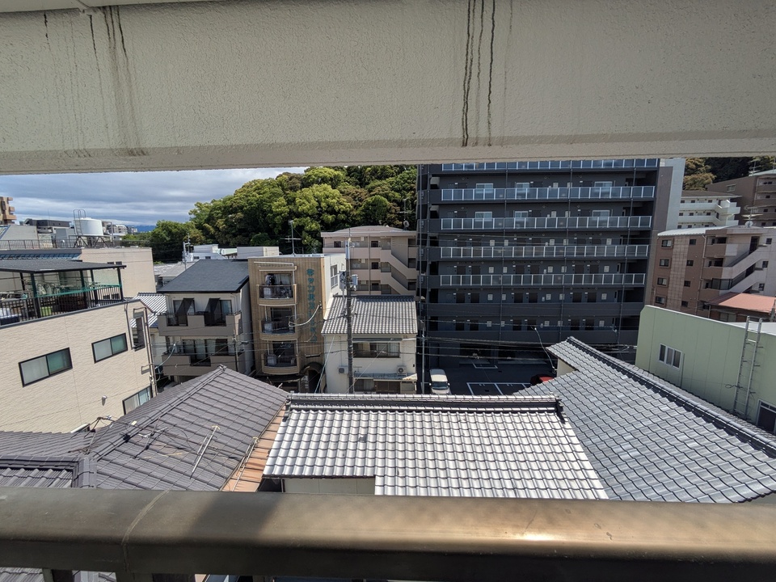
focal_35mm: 14
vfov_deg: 85.7
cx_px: 388
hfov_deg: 102.1
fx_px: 314
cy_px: 291
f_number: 2.2
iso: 38
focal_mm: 1.83
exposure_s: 1/1923
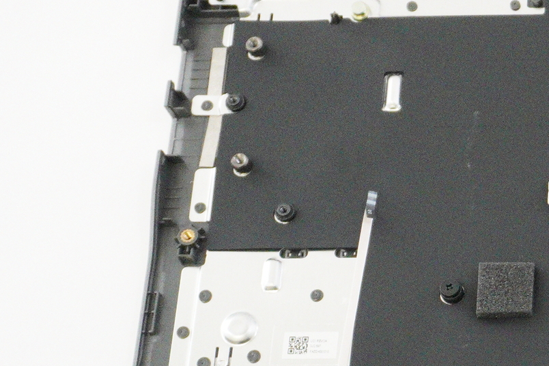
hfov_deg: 16.4
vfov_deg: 11.7
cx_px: 766
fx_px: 1777
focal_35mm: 117
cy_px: 320
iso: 8000
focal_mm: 25
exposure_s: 1/320
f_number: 5.6
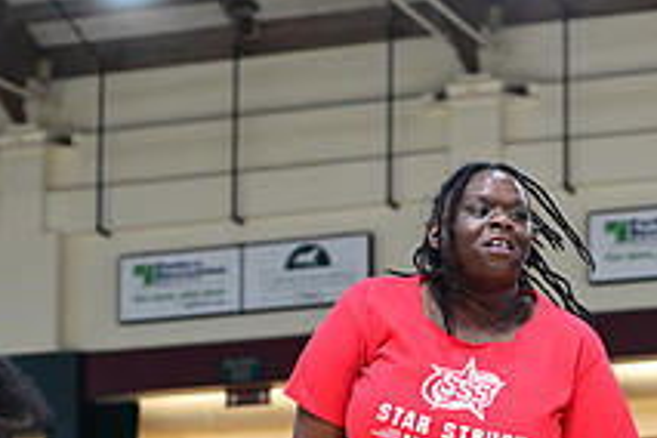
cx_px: 497
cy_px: 589
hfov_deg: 15.0
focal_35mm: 136
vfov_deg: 9.9
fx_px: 2482
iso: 6400
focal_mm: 50
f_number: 3.2
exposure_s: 1/1000
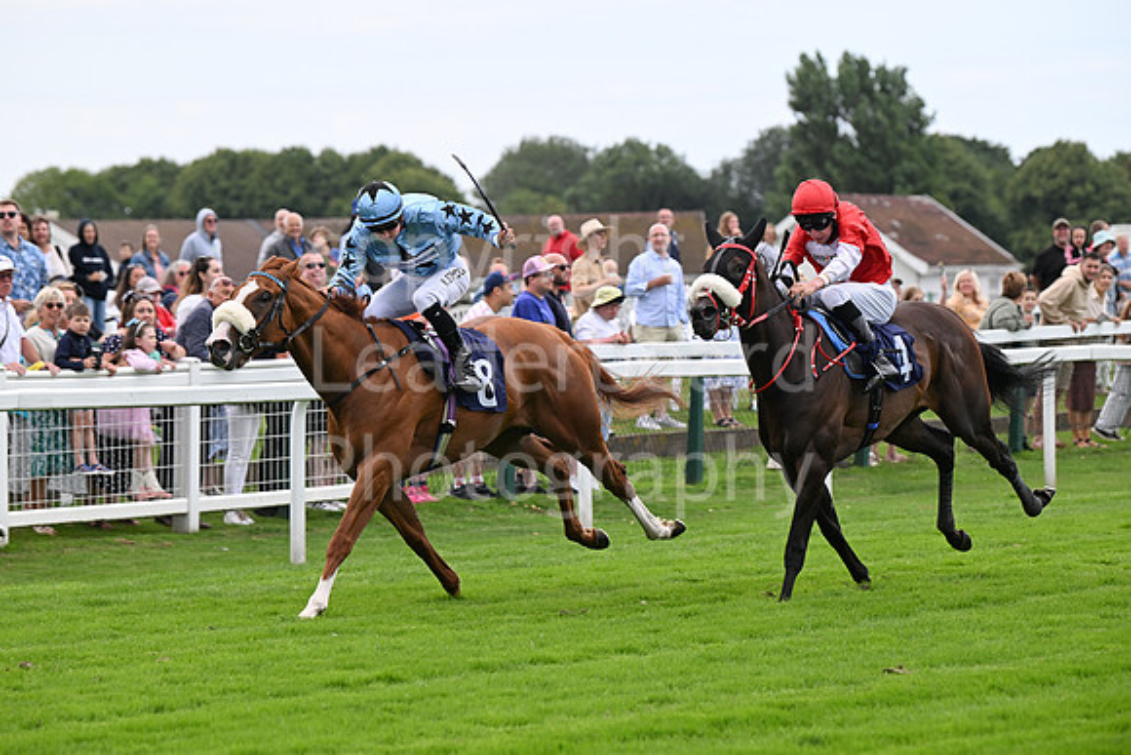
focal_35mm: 170
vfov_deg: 8.1
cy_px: 378
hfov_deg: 12.1
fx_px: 5342
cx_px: 566
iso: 500
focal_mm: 170
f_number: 5
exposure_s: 1/1250
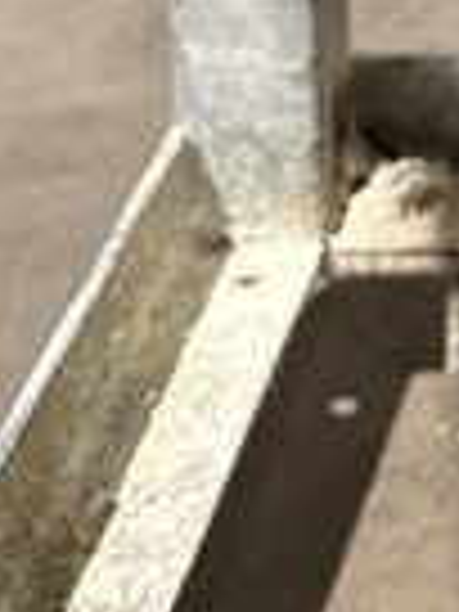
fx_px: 2546
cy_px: -857
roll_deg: +0.3
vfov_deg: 11.4
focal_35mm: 144
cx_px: 1080
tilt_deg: -5.8
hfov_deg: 9.3
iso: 800
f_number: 1.78
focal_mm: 6.76
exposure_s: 1/48
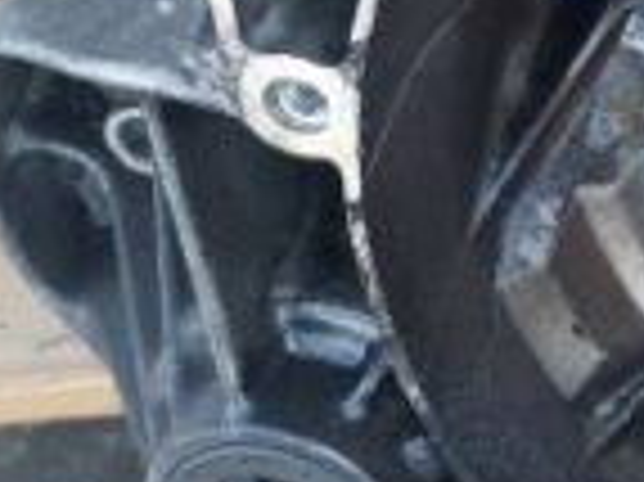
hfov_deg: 15.5
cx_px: 1238
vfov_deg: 14.0
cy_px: 117
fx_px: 1952
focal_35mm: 105
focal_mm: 5.23
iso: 80
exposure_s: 1/100
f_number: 1.8
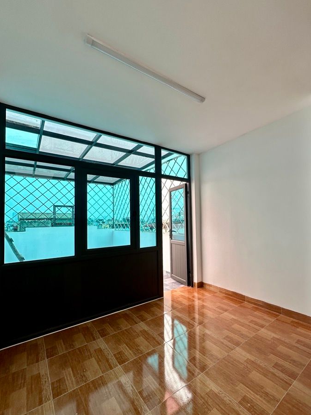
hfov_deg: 77.9
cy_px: 214
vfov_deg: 94.5
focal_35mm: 16
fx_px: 192
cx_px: 170
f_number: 2.2
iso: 40
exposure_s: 1/311
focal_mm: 2.22
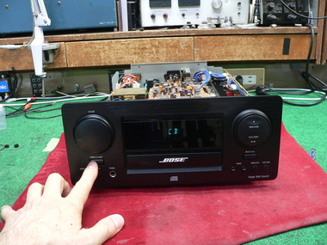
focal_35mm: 36
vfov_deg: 39.7
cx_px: 164
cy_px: 122
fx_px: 340
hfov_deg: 51.4
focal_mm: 6
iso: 200
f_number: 2.8
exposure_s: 1/8
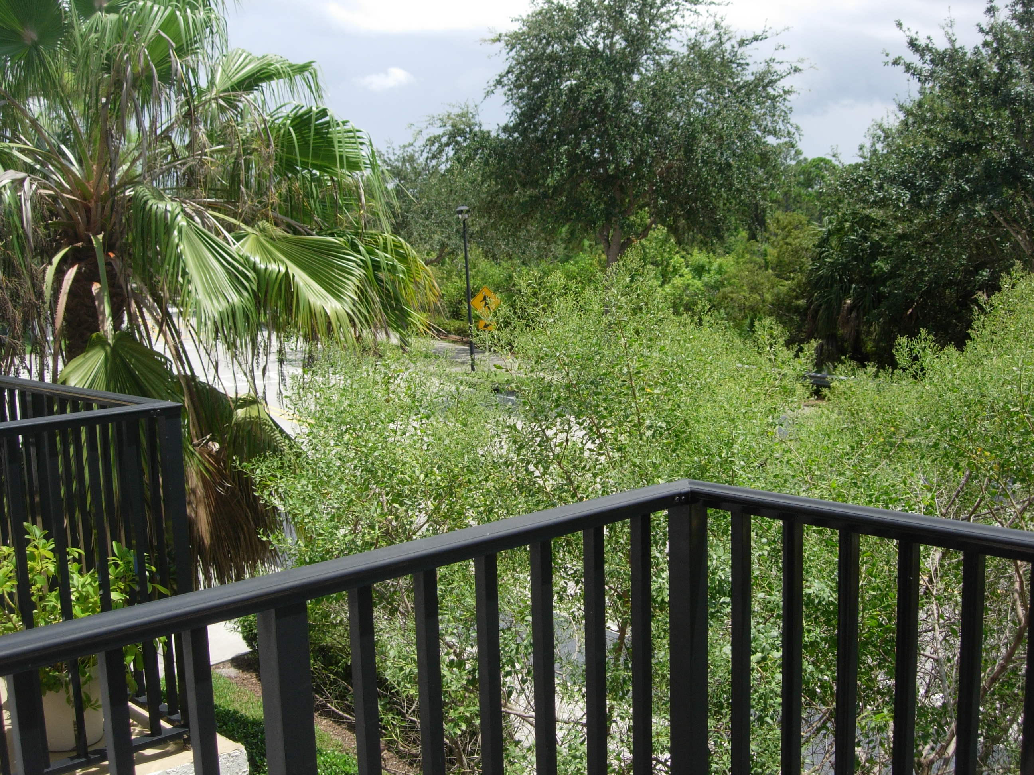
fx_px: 1225
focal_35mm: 41
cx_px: 517
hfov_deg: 45.8
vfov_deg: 35.1
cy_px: 388
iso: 64
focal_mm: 8.5
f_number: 2.9
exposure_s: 1/995
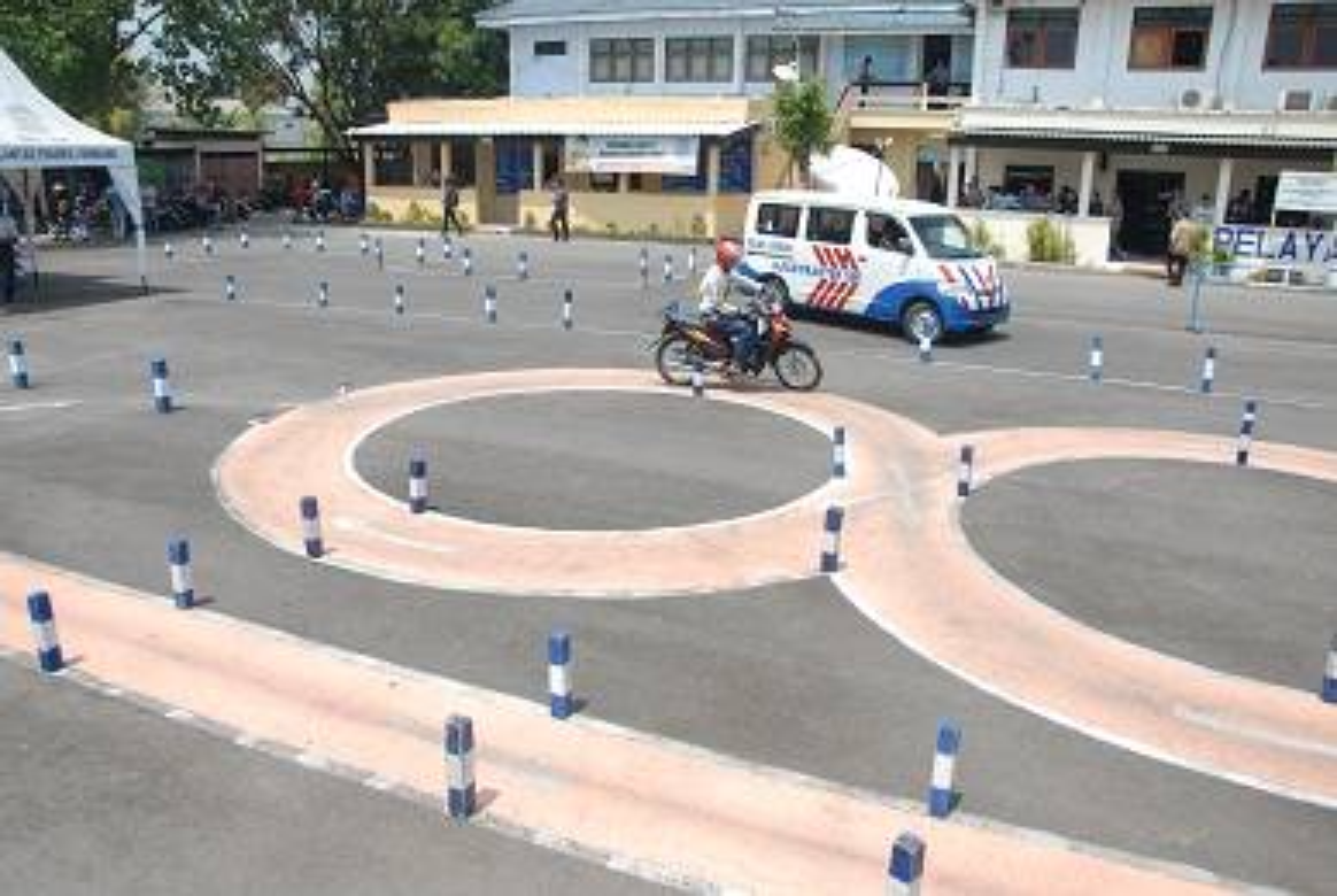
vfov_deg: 48.1
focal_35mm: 27
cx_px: 668
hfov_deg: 67.3
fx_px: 1004
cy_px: 448
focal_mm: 18
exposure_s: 1/250
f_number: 8
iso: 100
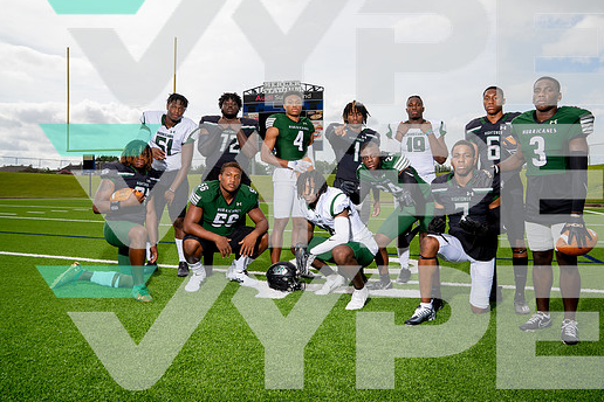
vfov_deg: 47.9
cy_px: 186
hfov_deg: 67.2
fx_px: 453
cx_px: 337
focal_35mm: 27
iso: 100
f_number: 8
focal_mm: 24
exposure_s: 1/250
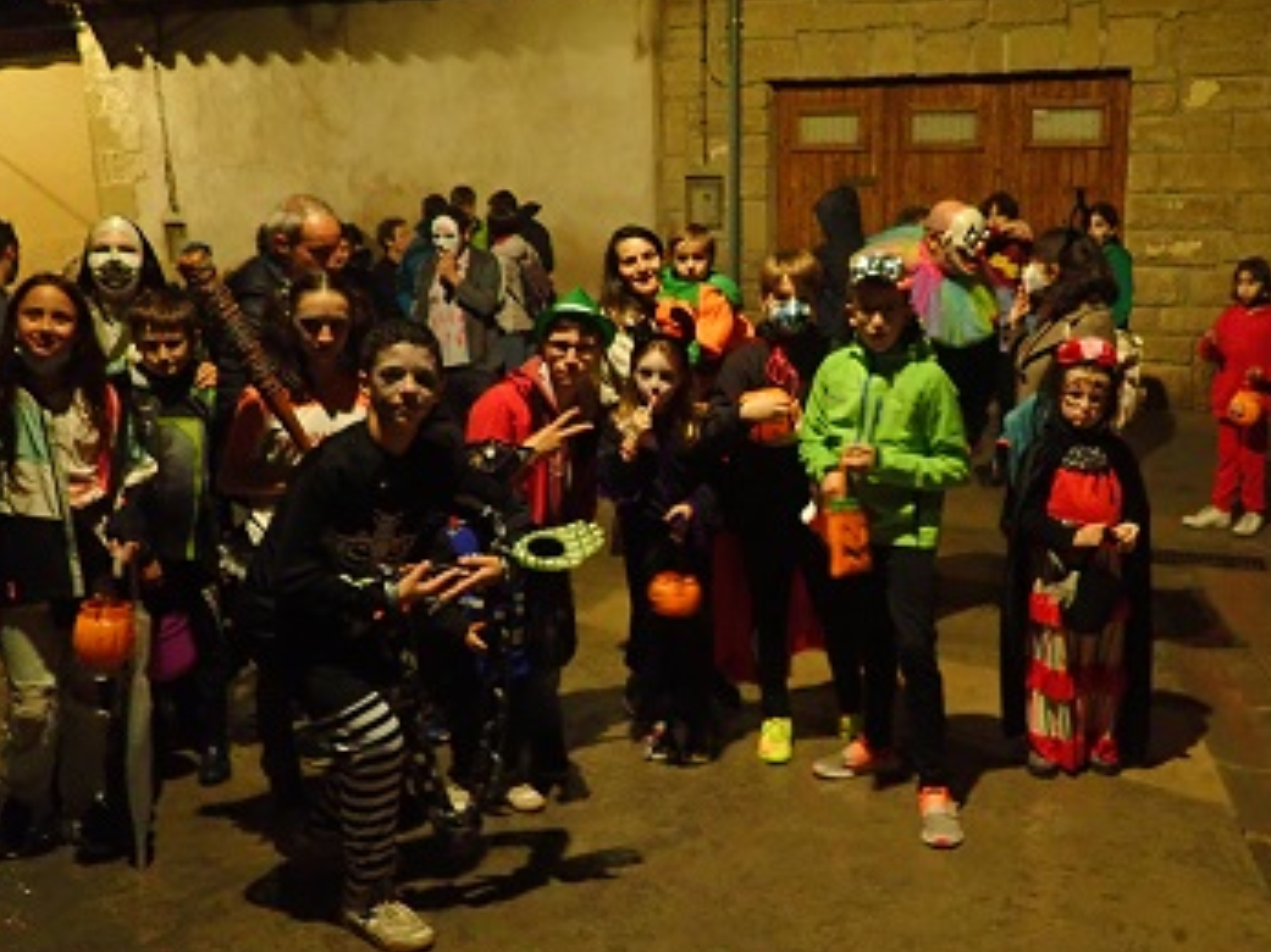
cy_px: 401
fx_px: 1321
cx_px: 692
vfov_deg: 39.5
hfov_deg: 51.3
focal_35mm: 36
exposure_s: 1/15
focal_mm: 4.5
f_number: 2
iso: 800
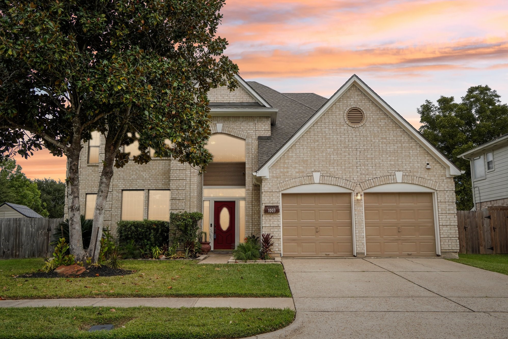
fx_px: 452
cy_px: 170
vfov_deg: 41.1
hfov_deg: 58.7
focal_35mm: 32
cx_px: 256
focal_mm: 31
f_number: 8
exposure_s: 1/640
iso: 500
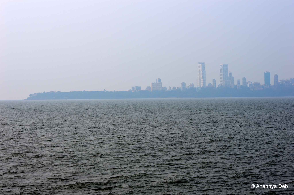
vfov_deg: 16.5
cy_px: 98
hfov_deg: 24.6
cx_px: 147
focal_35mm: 82
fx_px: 673
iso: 100
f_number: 8
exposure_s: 1/250
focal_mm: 55
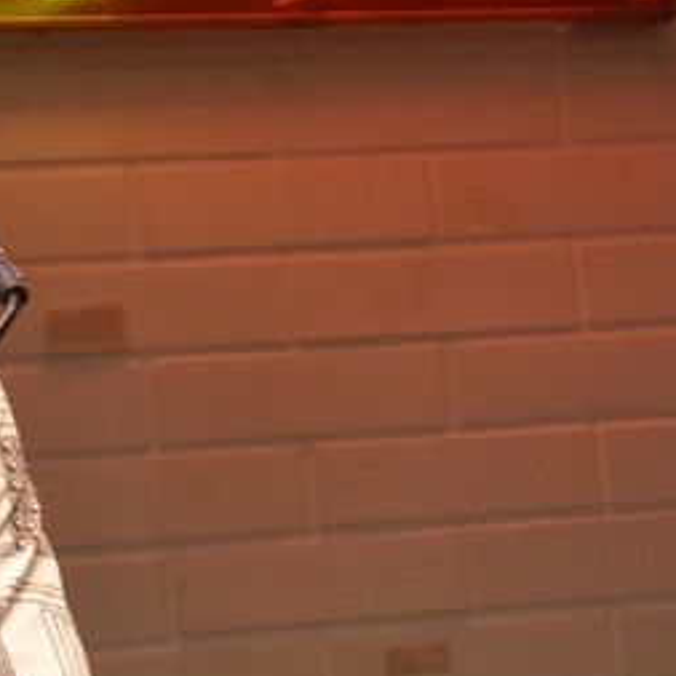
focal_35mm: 303
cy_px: 270
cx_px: 764
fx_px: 6694
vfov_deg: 5.8
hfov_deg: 5.8
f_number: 4.8
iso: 1600
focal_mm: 50
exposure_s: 1/60
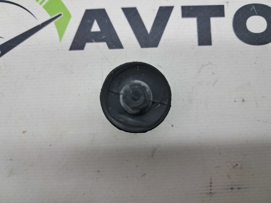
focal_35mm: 27
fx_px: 211
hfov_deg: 65.4
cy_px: 102
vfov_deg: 51.3
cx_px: 136
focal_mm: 4
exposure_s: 1/50
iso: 50
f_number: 1.8
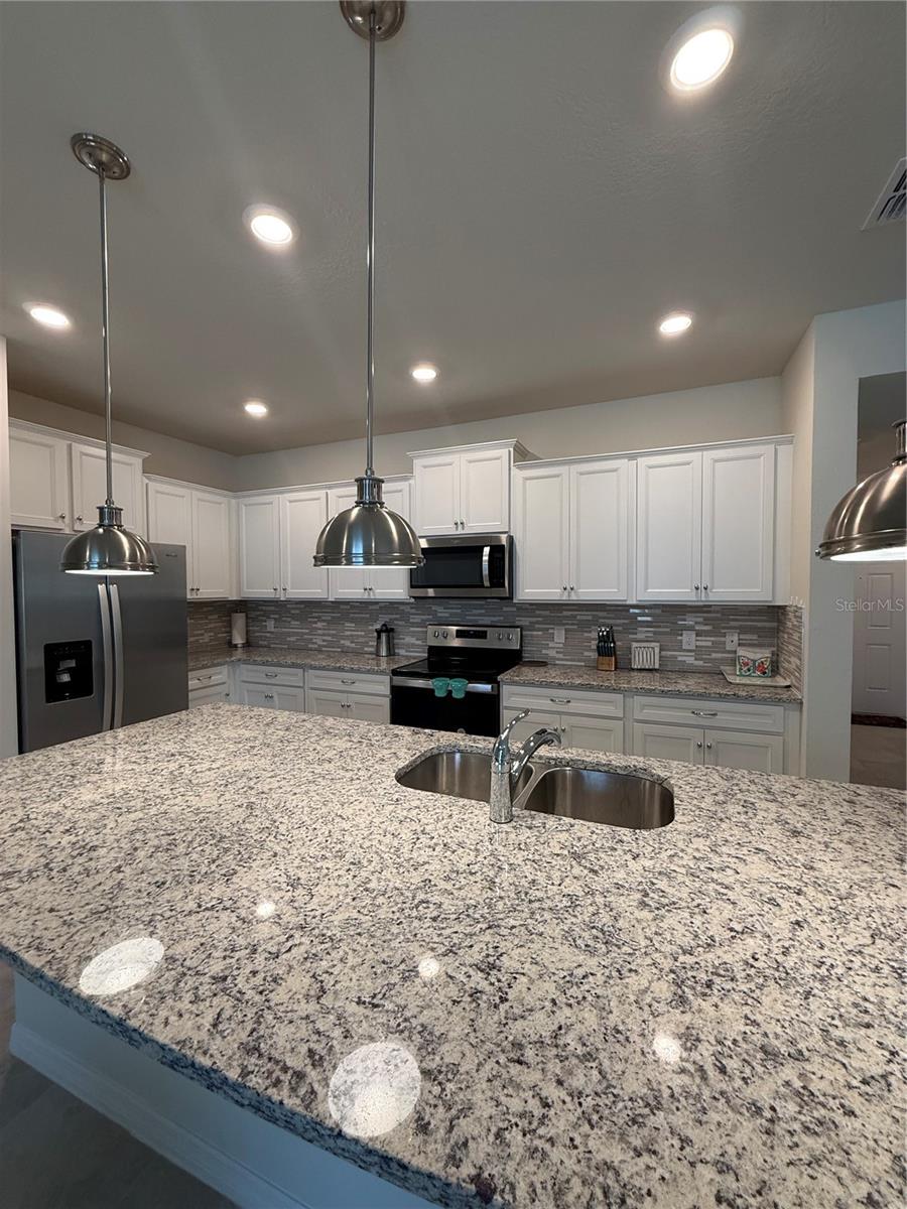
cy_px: 604
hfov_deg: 85.7
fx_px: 489
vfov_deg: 102.1
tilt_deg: -0.7
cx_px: 454
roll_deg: +0.0
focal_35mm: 14
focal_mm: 2.22
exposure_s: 1/120
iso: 160
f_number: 2.2
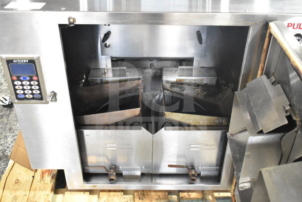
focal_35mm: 38
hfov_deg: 51.3
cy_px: 101
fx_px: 315
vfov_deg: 35.5
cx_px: 151
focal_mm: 25
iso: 1800
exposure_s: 1/40
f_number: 4
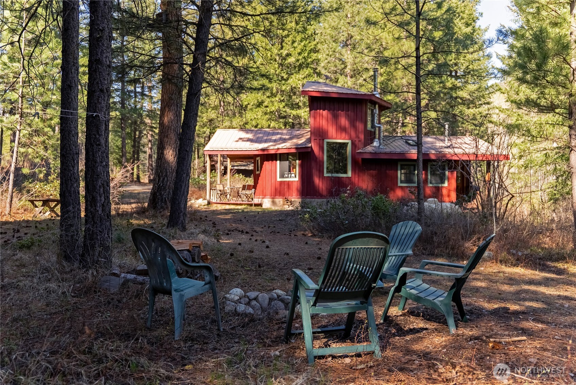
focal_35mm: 32
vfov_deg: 41.2
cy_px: 192
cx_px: 288
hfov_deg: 58.7
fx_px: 512
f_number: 2.8
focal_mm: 32
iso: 100
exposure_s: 1/8000
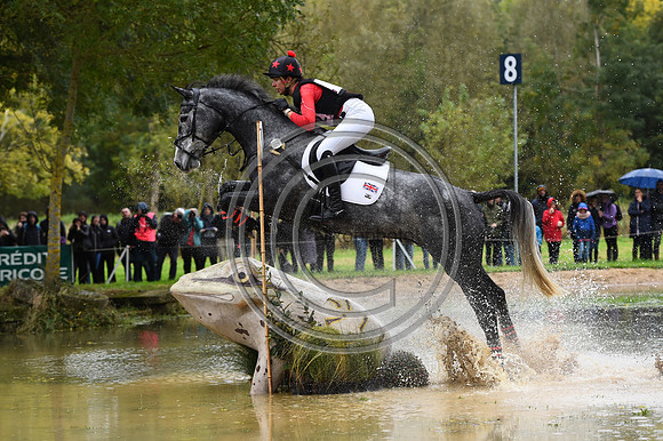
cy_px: 220
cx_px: 332
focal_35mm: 110
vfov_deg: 12.4
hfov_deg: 18.6
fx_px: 2025
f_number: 4.5
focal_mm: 110
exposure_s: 1/1250
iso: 720
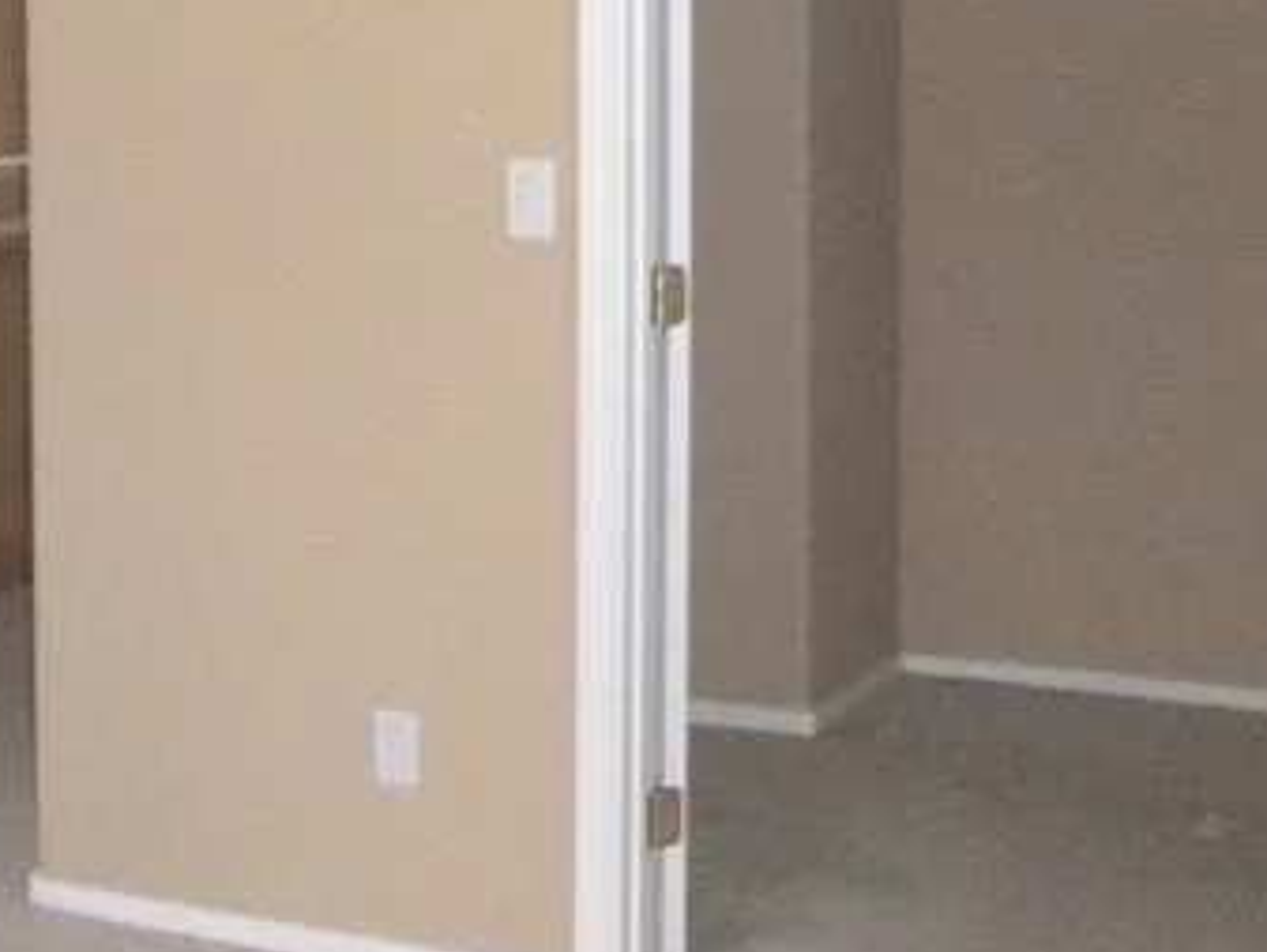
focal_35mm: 76
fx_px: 2783
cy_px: 199
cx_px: 184
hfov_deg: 25.0
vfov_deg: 19.2
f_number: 3.9
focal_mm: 4.5
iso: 1000
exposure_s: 1/60
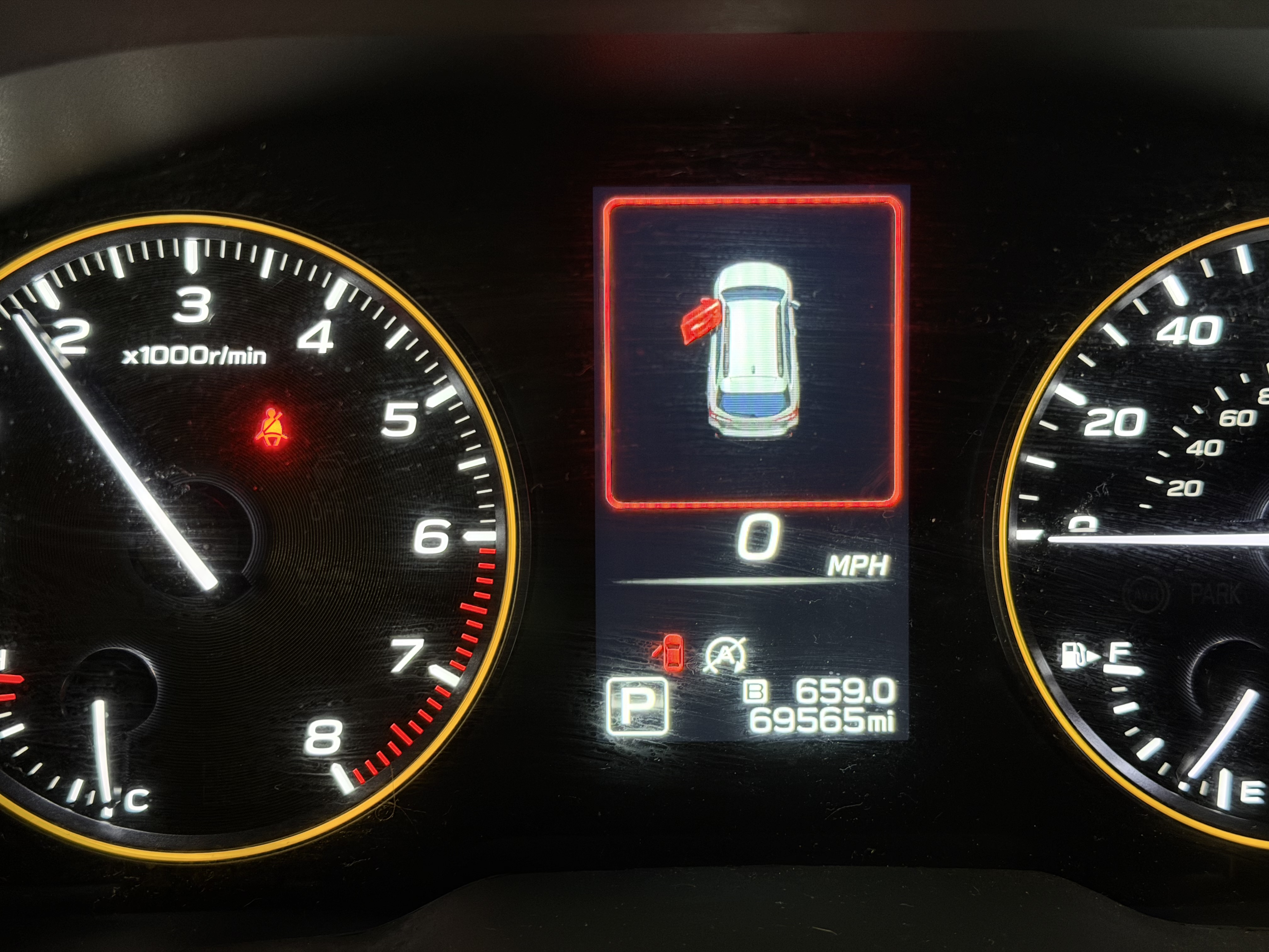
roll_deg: -0.3
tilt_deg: -23.1
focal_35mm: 48
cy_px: 476
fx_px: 1760
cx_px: 634
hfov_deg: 39.7
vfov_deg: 30.3
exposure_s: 1/25
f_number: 1.78
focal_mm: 6.76
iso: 500
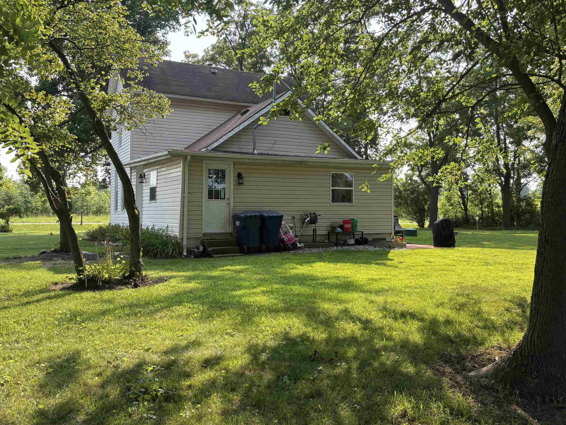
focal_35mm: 32
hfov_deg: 56.8
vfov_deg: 44.1
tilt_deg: +2.5
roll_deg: -0.1
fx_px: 523
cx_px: 279
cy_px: 193
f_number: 1.6
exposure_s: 1/702
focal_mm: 5.96
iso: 50
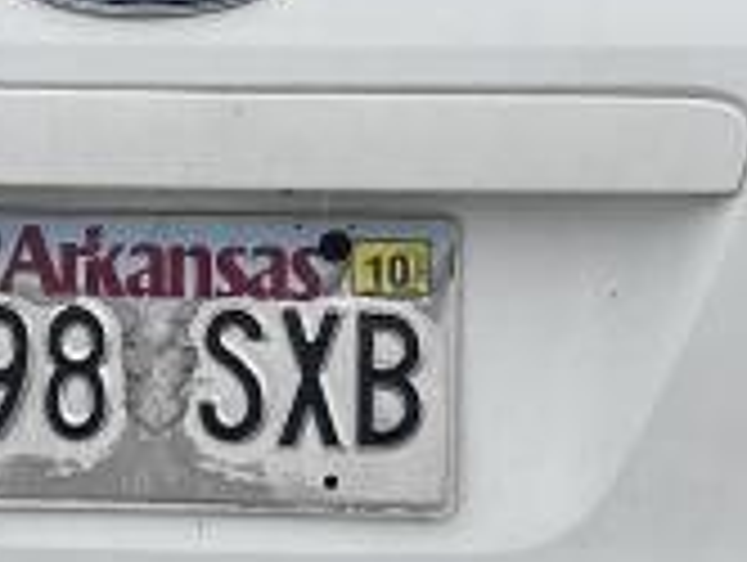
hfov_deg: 15.7
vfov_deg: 11.9
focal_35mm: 125
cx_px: 328
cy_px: 351
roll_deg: -4.8
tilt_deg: -23.9
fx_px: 2701
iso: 50
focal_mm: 5.7
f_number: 1.5
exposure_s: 1/552
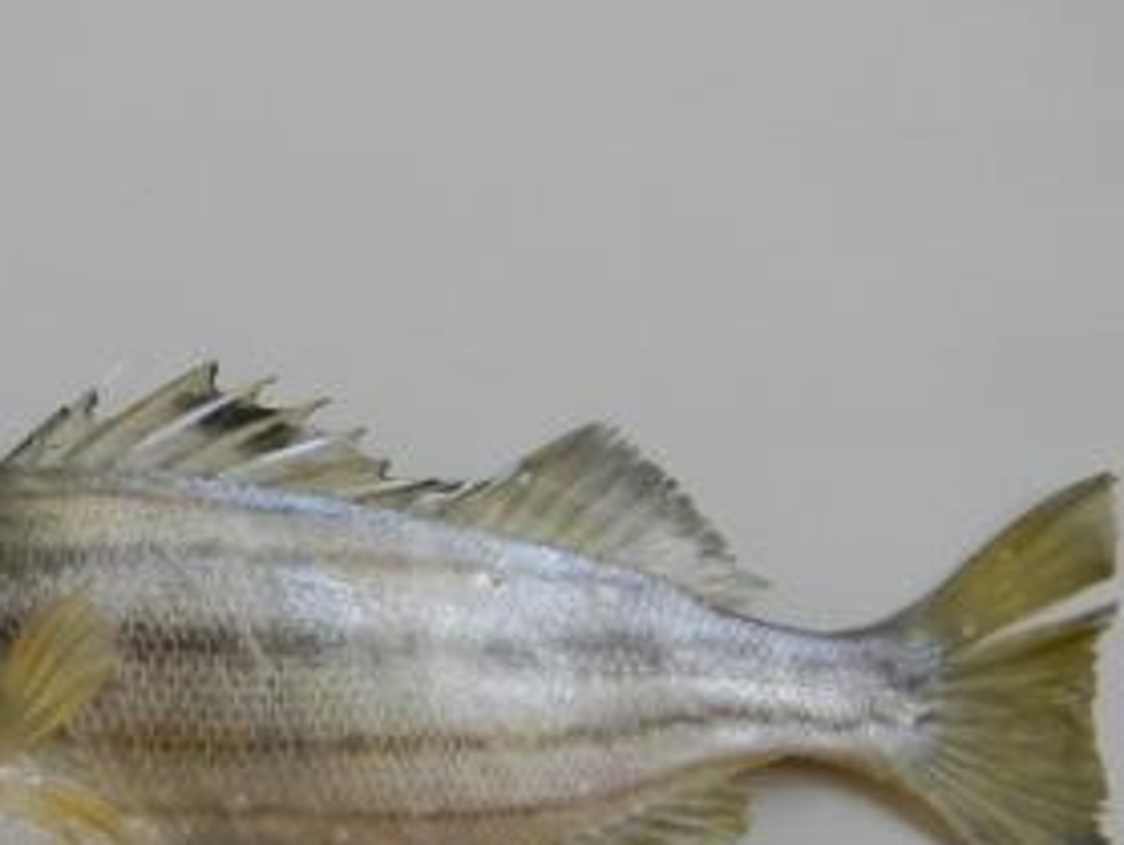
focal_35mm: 66
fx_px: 2145
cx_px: 315
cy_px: 671
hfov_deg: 29.0
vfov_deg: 22.0
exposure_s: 1/51.2
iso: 80
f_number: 3.8
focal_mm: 7.3
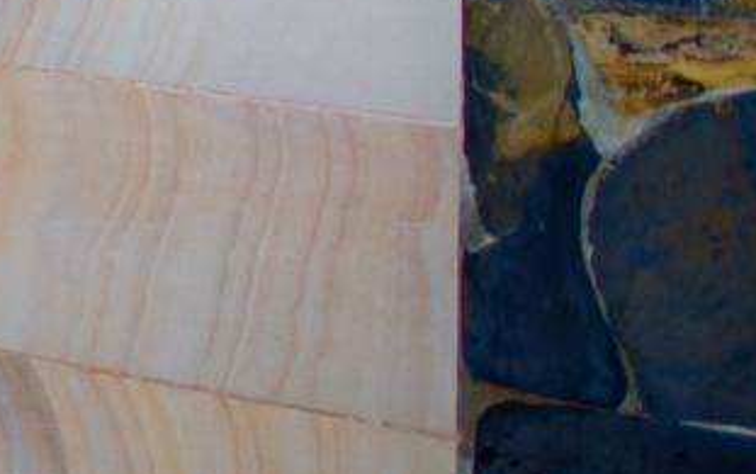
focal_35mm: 98
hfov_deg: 11.3
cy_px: -565
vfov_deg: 11.6
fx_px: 2021
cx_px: -1553
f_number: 4
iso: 320
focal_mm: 10
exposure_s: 1/100
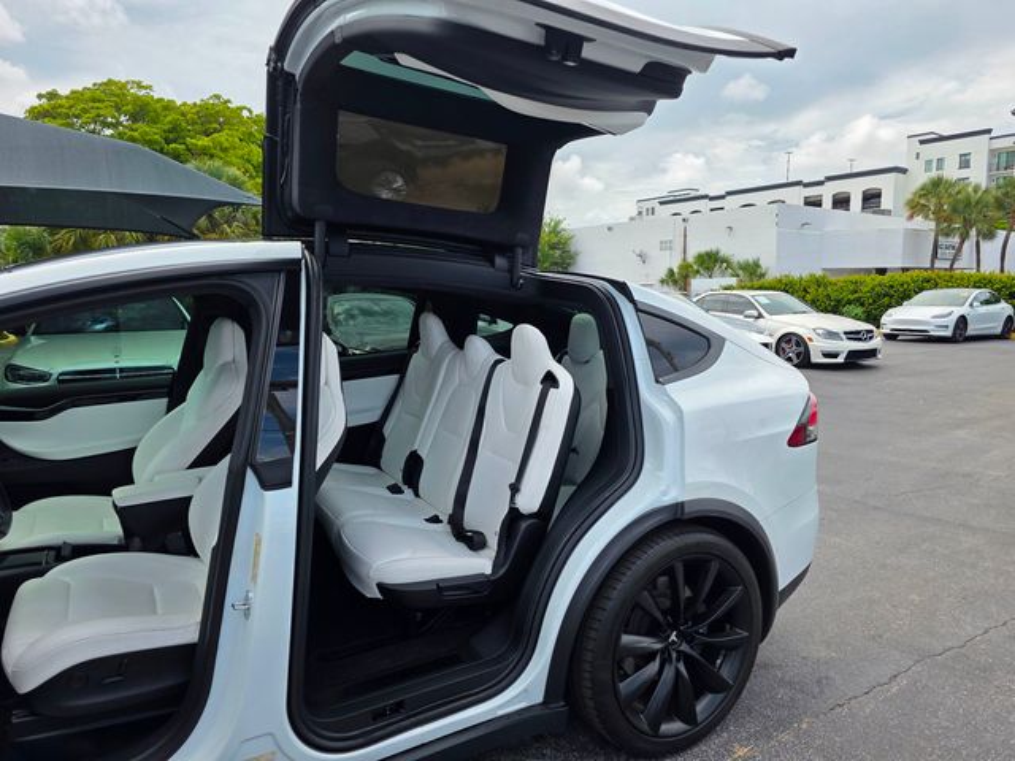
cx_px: 508
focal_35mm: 23
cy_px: 380
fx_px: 674
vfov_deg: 58.9
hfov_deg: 73.9
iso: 80
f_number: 1.7
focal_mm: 6.3
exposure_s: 1/4237
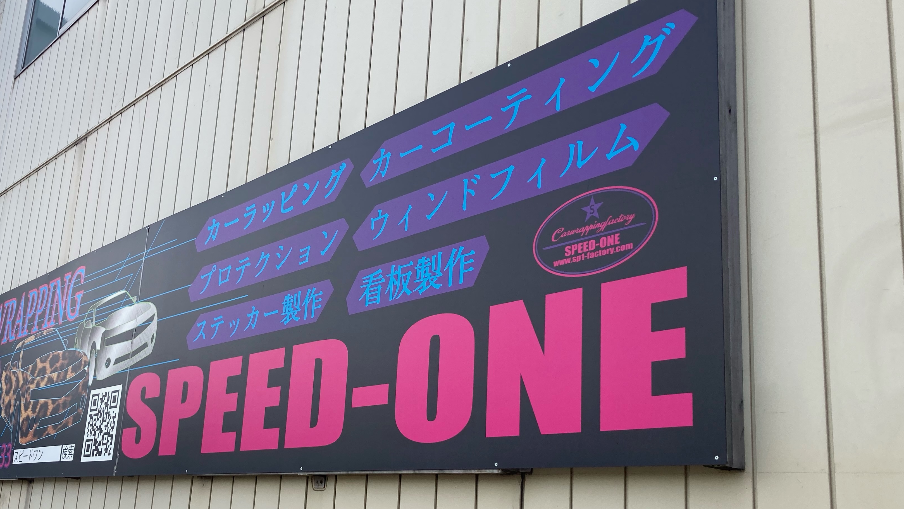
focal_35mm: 38
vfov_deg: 31.0
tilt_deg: +13.4
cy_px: 326
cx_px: 364
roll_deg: -5.3
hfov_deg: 52.4
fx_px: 911
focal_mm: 3.99
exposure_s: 1/1116
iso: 20
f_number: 1.8
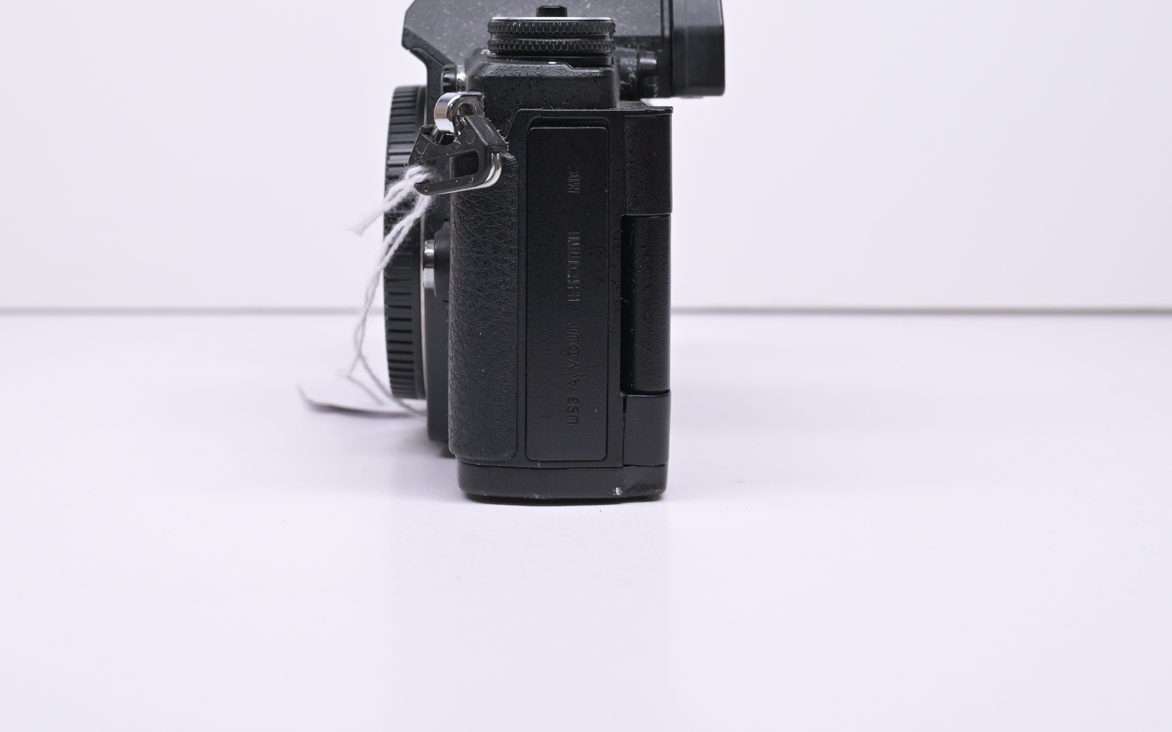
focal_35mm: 67
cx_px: 508
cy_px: 115
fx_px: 2140
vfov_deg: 19.2
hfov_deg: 30.6
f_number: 9
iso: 640
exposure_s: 1/60
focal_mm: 40
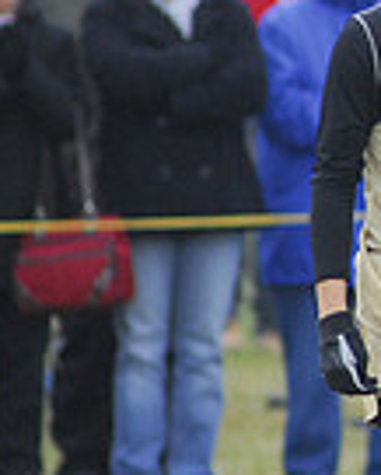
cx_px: 1003
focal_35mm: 1797
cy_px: 192
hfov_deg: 0.9
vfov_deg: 1.1
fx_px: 25301
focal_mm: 300
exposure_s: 1/640
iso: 800
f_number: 4
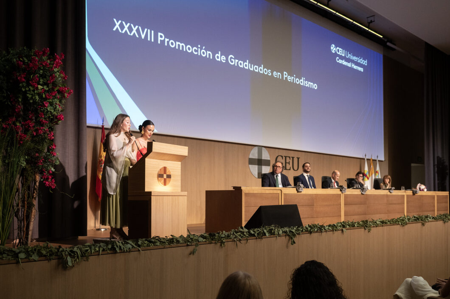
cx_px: 225
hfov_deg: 55.8
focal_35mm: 34
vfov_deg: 38.9
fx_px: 425
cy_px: 150
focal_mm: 34
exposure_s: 1/250
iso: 2000
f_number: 3.5
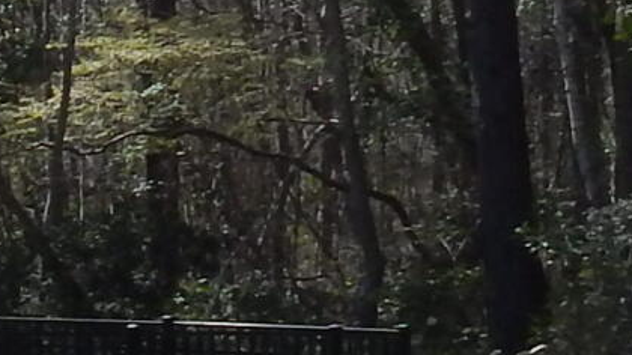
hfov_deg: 10.3
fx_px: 2999
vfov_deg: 6.7
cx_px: -919
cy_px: 399
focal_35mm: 179
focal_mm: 4
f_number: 6
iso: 125
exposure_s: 1/400
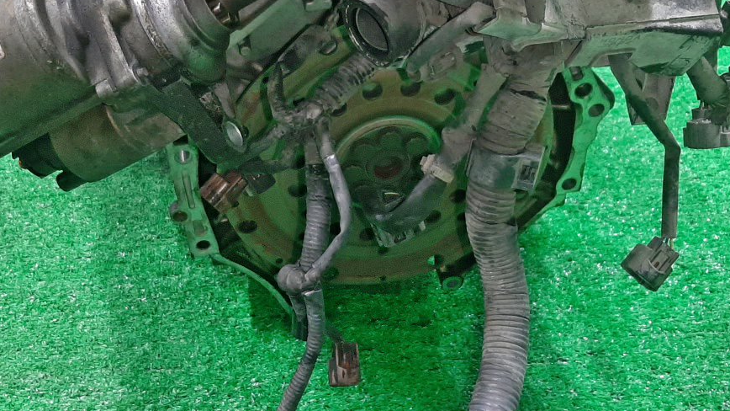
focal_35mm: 47
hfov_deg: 43.7
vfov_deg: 25.4
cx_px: 336
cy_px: 244
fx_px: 910
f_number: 1.7
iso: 202
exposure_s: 1/33
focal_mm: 3.93
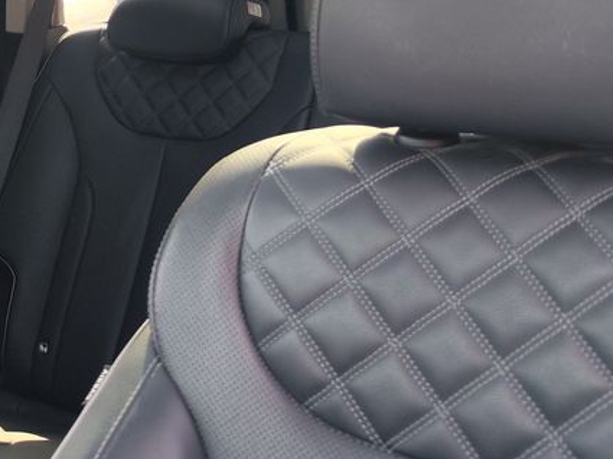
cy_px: -10
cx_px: 65
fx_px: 1150
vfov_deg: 21.7
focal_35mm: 65
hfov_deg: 28.7
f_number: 1.69
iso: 64
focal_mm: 7.01
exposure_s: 1/100
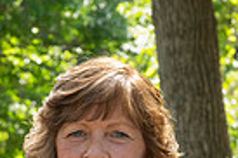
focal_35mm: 359
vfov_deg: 3.8
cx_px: -72
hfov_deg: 5.7
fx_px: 2371
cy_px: 250
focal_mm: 81
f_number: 9
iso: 800
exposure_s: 1/320
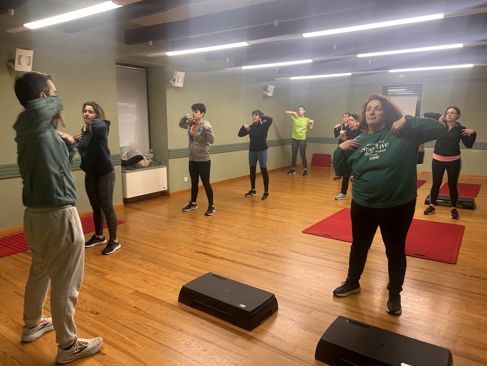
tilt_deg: -9.5
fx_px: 366
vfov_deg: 53.1
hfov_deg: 67.3
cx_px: 244
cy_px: 183
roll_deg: -0.6
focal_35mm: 26
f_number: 1.5
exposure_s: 1/50
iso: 80
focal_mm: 5.7
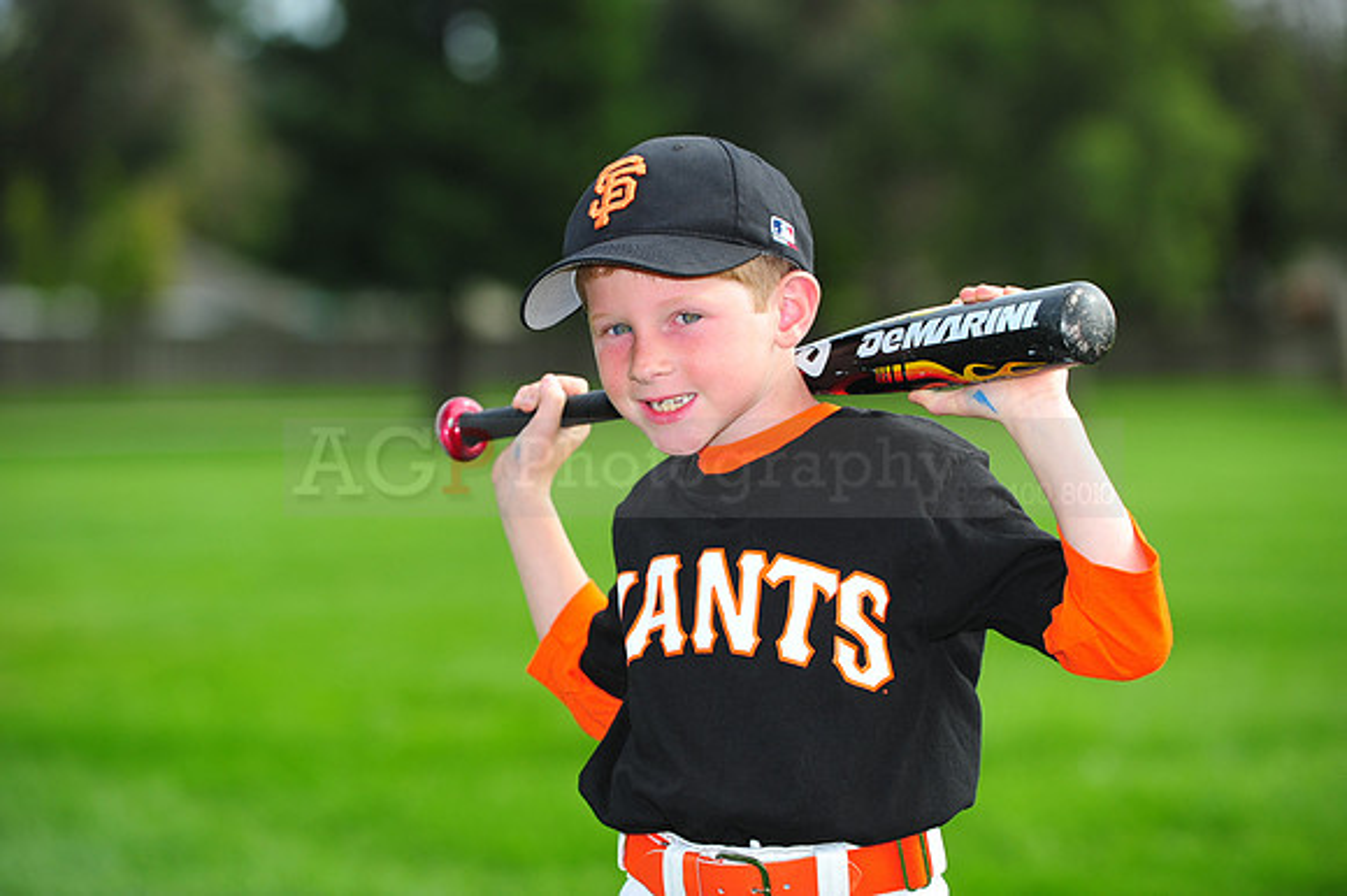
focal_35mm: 200
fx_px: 7479
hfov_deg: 10.3
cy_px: 448
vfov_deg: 6.9
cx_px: 674
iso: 400
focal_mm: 200
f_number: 4.5
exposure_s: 1/1600
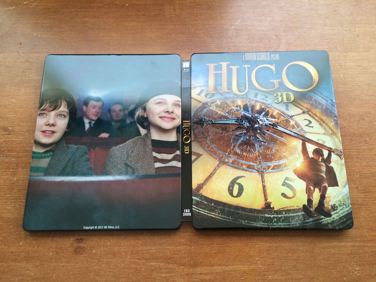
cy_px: 141
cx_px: 188
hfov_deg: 61.7
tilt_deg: -74.0
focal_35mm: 29
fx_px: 315
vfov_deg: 48.2
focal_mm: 4.15
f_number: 2.2
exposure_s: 1/30
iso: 160
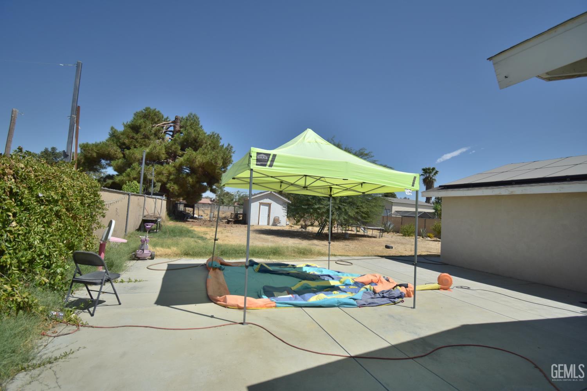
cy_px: 196
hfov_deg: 100.4
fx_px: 245
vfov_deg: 77.3
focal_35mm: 15
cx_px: 294
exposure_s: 1/2000
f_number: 4.5
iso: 100
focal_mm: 10
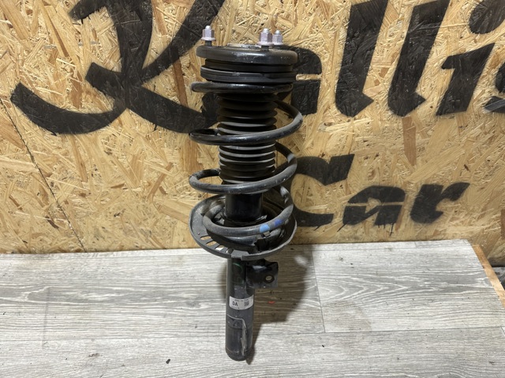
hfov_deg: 71.6
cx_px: 252
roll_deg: +2.0
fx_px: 350
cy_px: 189
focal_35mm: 24
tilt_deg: -43.3
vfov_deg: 56.8
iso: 125
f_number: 1.78
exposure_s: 1/50
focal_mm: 6.86
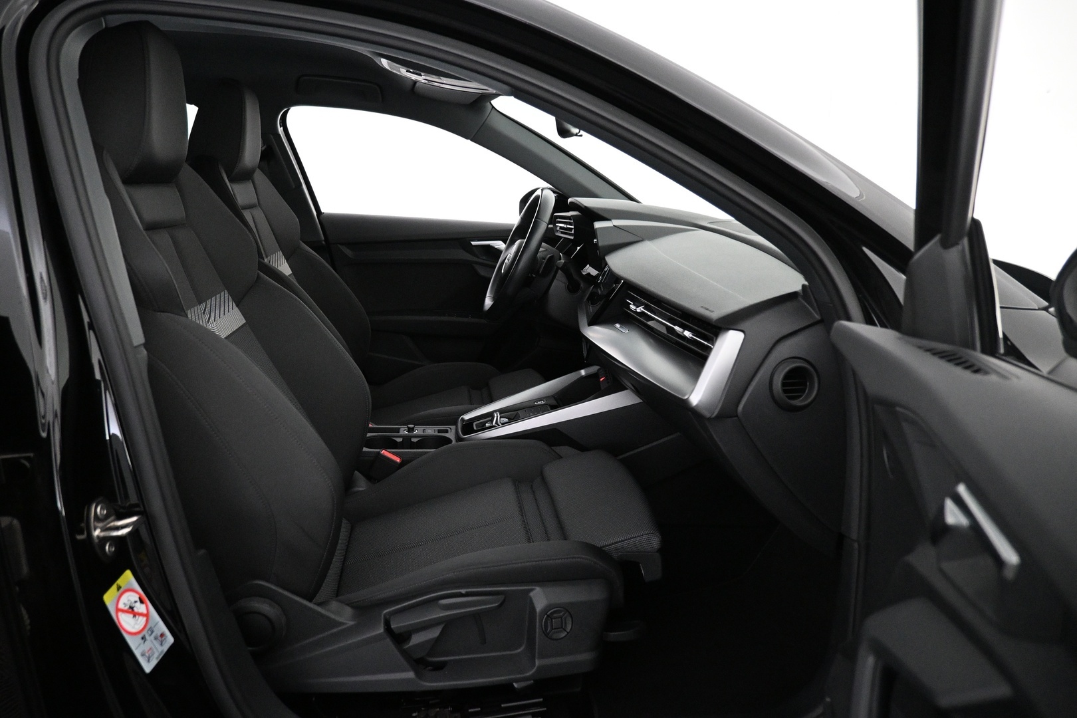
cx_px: 538
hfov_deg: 73.7
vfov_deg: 53.1
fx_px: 718
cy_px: 359
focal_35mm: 24
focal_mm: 16
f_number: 3.5
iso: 3600
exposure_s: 1/60
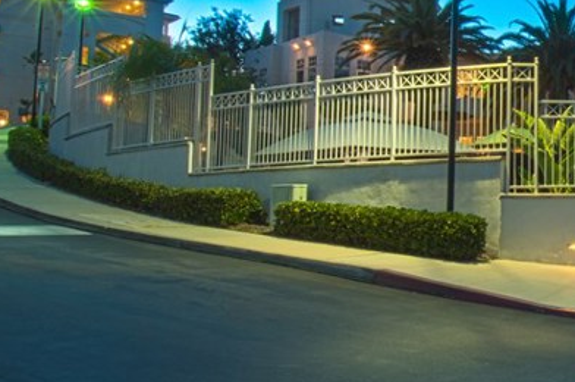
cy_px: 135
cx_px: 689
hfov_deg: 33.9
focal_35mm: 47
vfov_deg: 28.4
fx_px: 749
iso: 320
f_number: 20
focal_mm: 12
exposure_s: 1
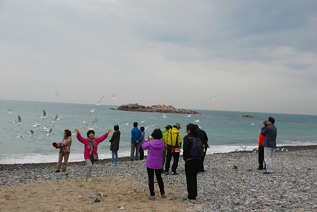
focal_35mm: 48
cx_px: 158
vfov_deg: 28.2
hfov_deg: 41.1
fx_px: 423
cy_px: 106
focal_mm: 32
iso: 450
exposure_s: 1/30
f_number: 6.3
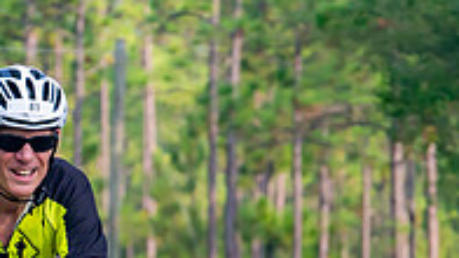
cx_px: 105
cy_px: 527
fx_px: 7955
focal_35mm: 654
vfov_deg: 1.9
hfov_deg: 3.3
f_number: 5.6
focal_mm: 160
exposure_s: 1/1250
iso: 1000
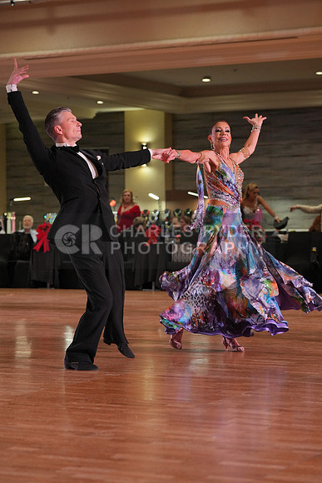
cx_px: 161
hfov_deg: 14.4
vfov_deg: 21.5
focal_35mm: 95
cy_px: 242
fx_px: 1274
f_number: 4
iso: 2000
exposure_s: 1/500
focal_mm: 95
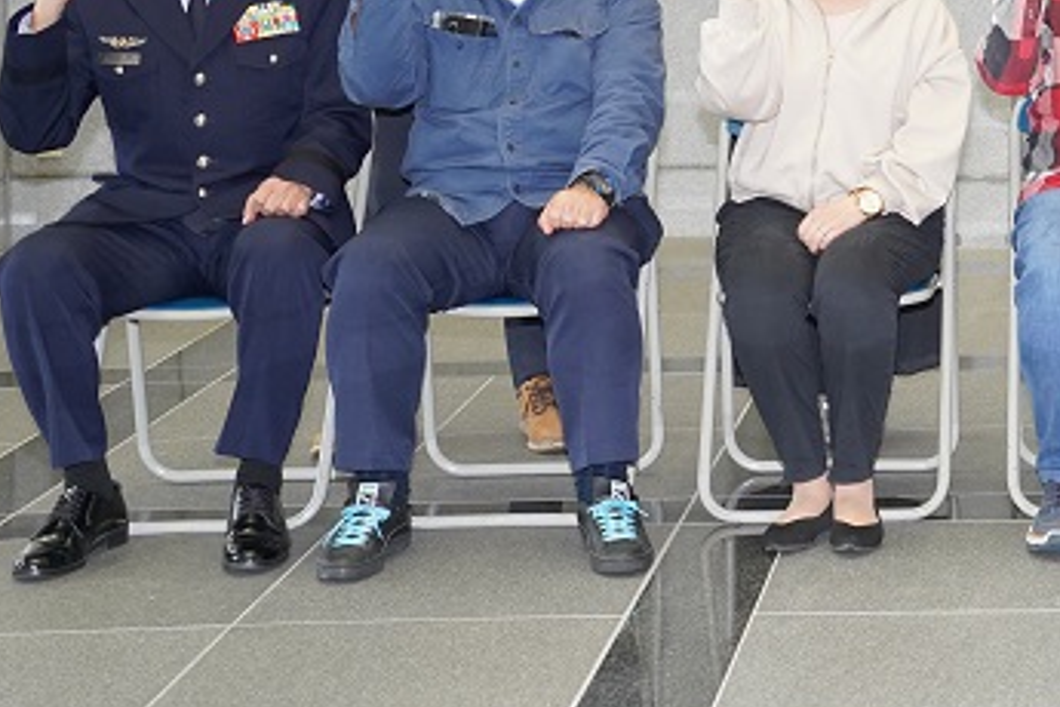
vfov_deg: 13.2
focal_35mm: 102
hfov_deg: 19.3
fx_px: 3003
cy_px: -69
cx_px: 1131
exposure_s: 1/160
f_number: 4
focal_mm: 44
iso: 2000
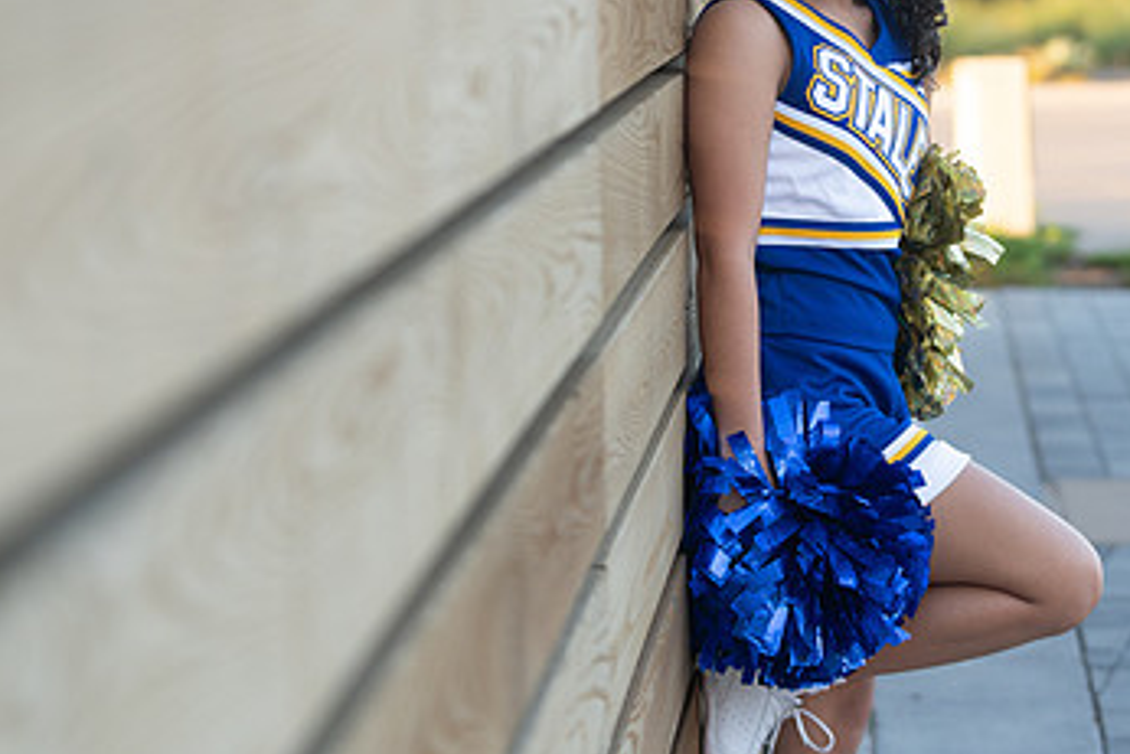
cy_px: 149
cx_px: 859
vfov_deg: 11.3
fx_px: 3799
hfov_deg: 16.8
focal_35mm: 121
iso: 250
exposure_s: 1/320
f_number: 2.8
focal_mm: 70
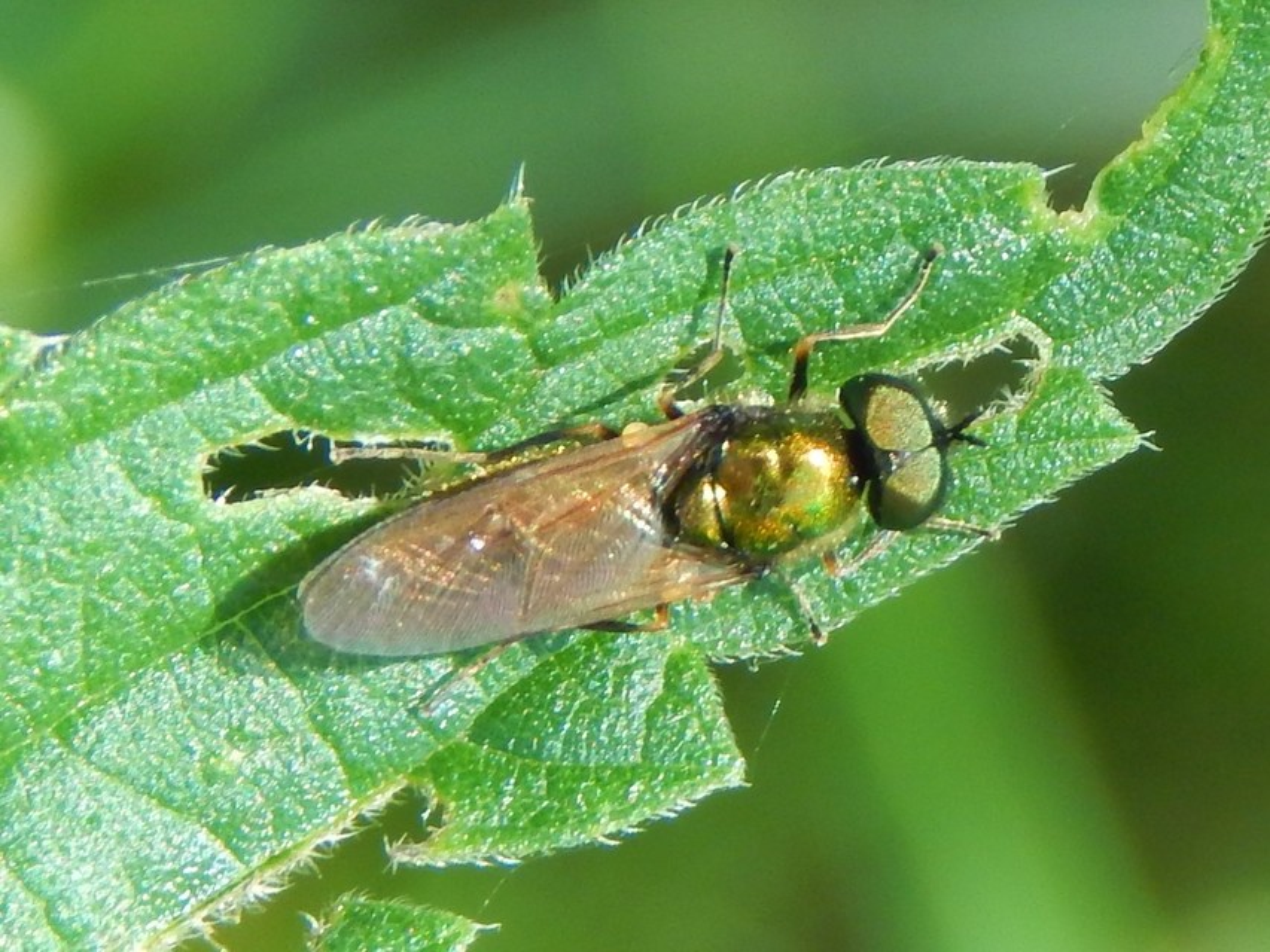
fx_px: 7596
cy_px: 476
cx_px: 635
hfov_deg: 9.6
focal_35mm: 207
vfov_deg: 7.2
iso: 125
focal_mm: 37.1
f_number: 5.4
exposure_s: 1/100
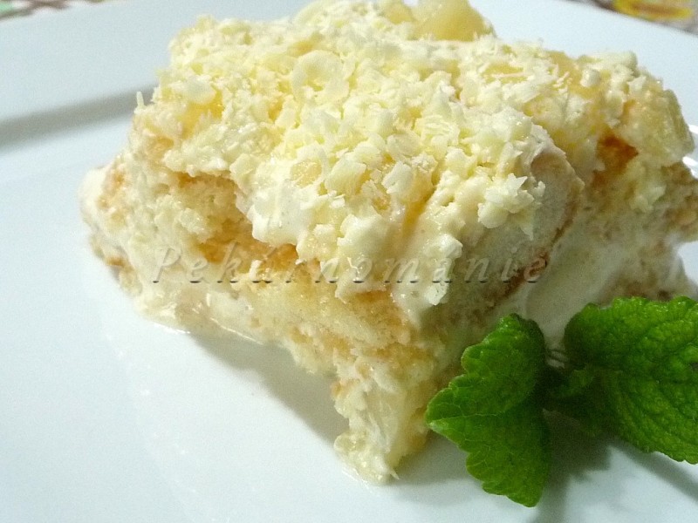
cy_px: 262
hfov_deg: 38.2
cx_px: 349
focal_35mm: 50
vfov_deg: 29.1
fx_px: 1008
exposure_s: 1/20
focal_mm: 5
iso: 400
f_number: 3.4
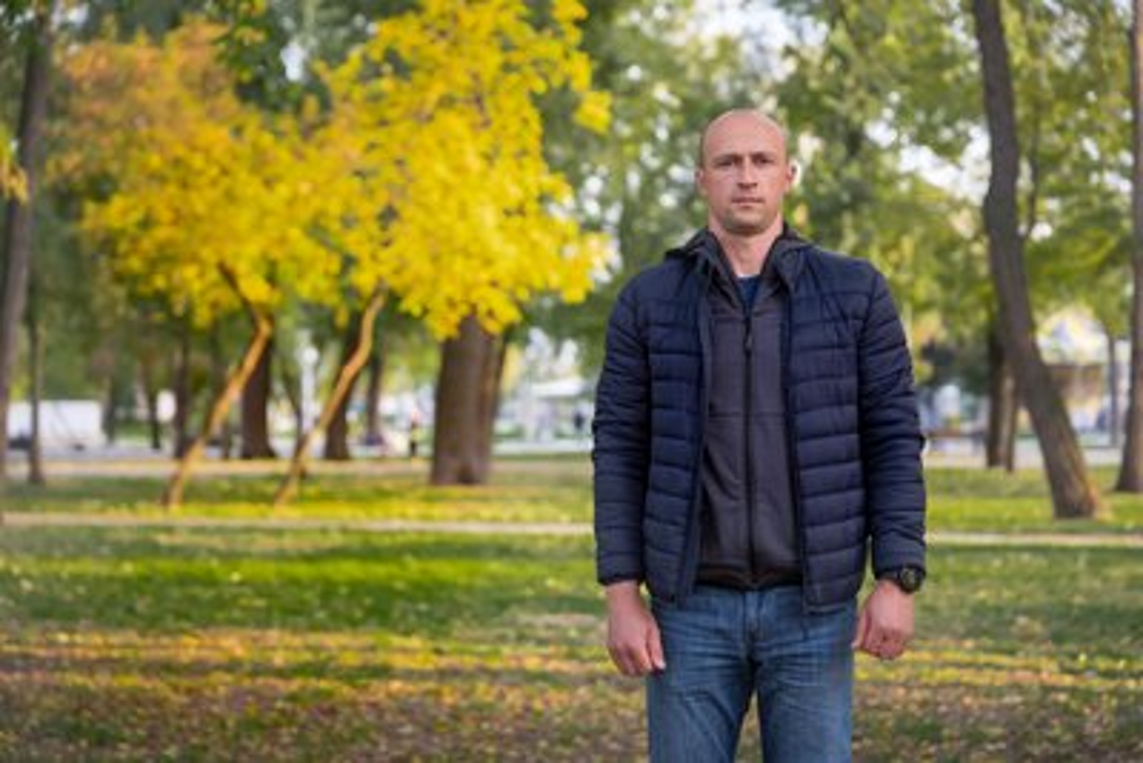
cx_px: 572
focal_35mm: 70
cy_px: 382
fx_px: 2223
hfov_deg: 28.8
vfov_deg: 19.5
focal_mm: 70
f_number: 2.8
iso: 160
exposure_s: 1/100
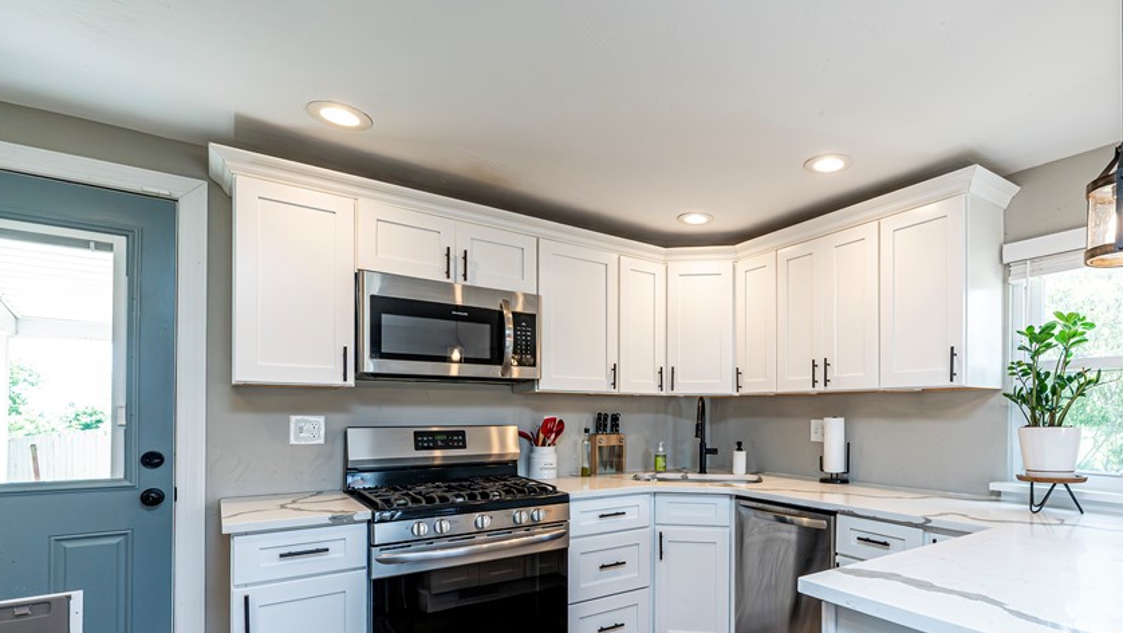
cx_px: 692
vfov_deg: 57.3
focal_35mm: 19
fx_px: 566
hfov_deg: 88.0
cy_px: 416
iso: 2500
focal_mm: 14
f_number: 8
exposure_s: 1/200
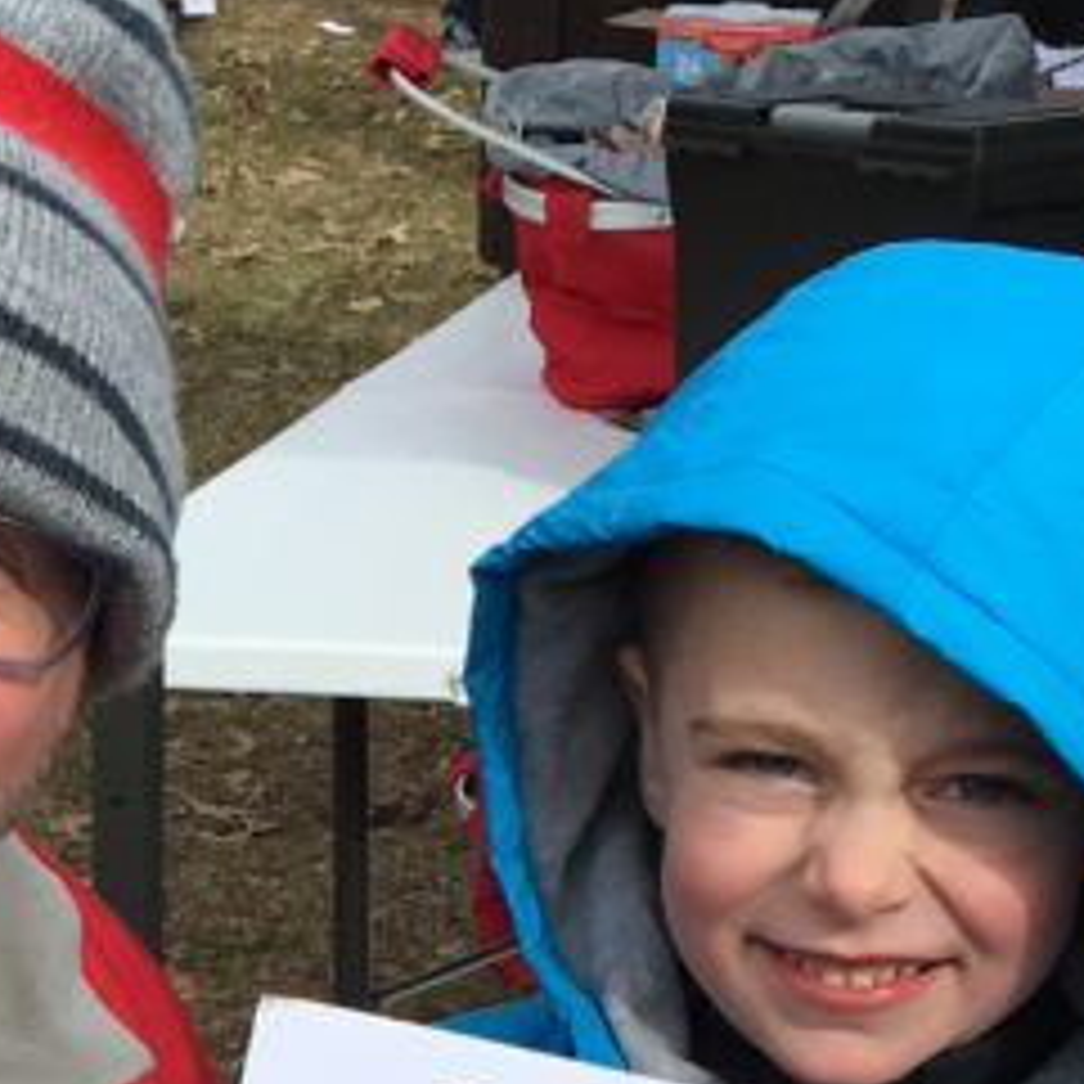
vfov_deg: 14.9
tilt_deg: -27.7
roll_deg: +0.2
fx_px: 3862
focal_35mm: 109
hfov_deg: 15.6
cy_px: 1601
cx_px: -72
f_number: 2.2
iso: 25
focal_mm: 4.15
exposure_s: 1/1603
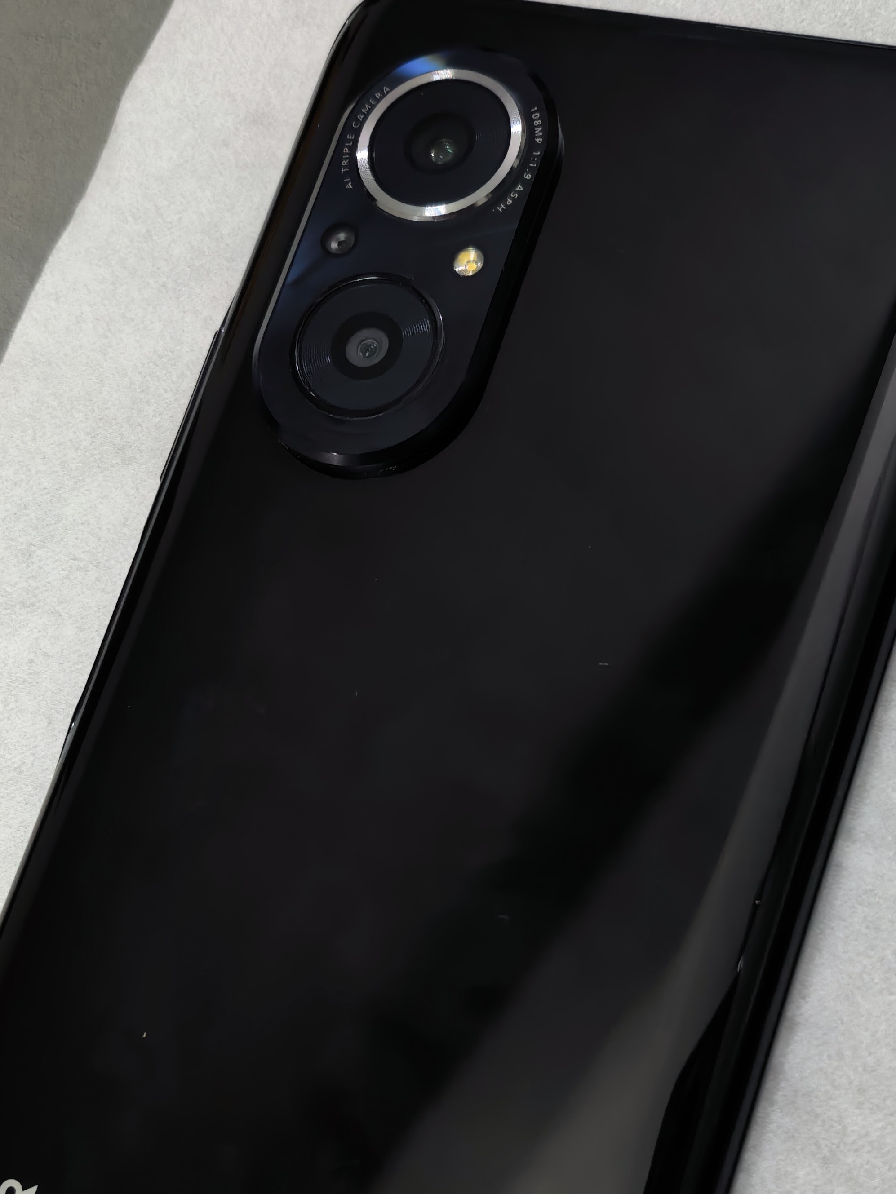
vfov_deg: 36.5
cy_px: 783
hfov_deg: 28.0
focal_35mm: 52
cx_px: 387
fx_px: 1794
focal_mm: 6.98
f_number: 2
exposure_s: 1/33.3
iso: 640
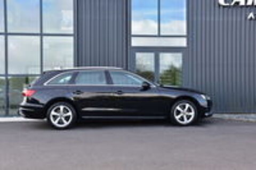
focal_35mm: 39
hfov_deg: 49.6
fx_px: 277
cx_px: 128
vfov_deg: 34.1
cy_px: 85
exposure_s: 1/100
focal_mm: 26
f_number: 9
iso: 400
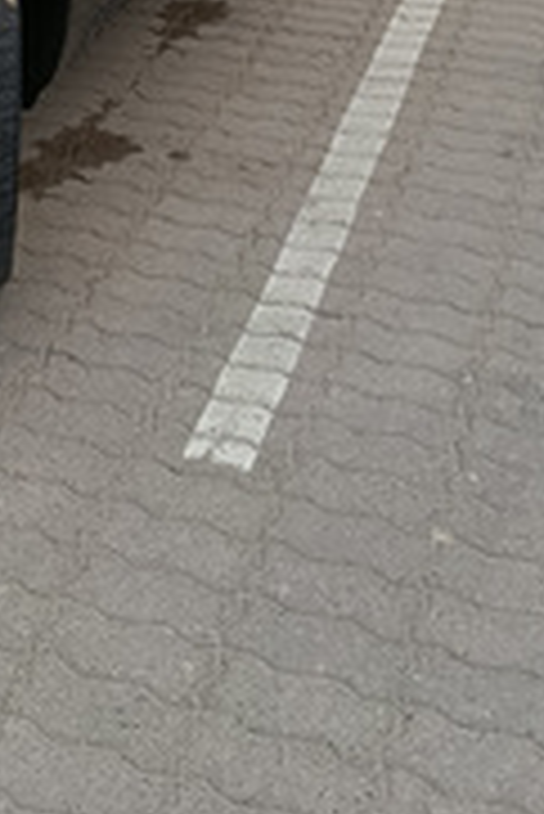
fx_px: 1561
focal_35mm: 69
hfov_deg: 18.5
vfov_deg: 27.6
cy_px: 4
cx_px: -142
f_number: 1.7
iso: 50
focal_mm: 5.24
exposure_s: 1/132
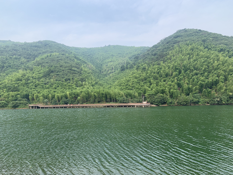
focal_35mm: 26
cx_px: 116
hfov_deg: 67.3
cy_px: 88
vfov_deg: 53.1
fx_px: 175
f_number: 1.8
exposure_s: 1/1032
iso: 25
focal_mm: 4.25
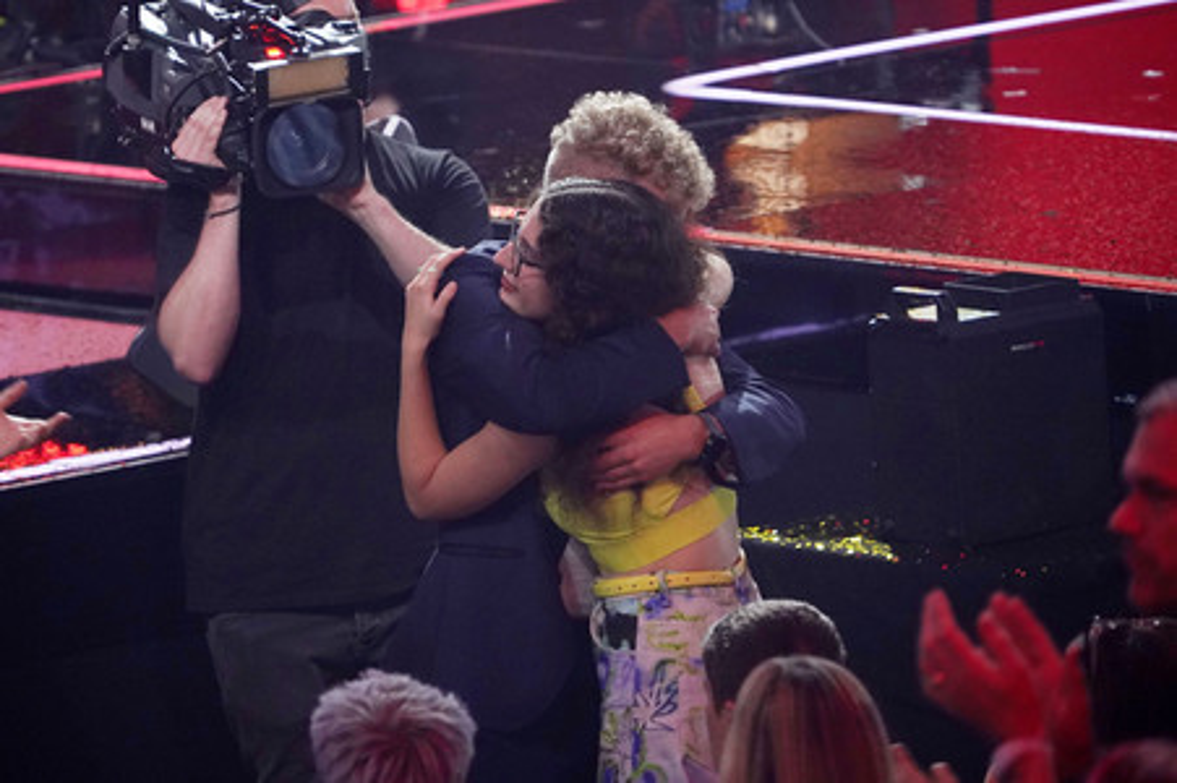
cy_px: 392
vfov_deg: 3.2
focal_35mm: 430
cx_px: 588
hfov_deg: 4.8
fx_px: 14048
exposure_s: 1/125
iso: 5000
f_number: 6.3
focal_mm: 430
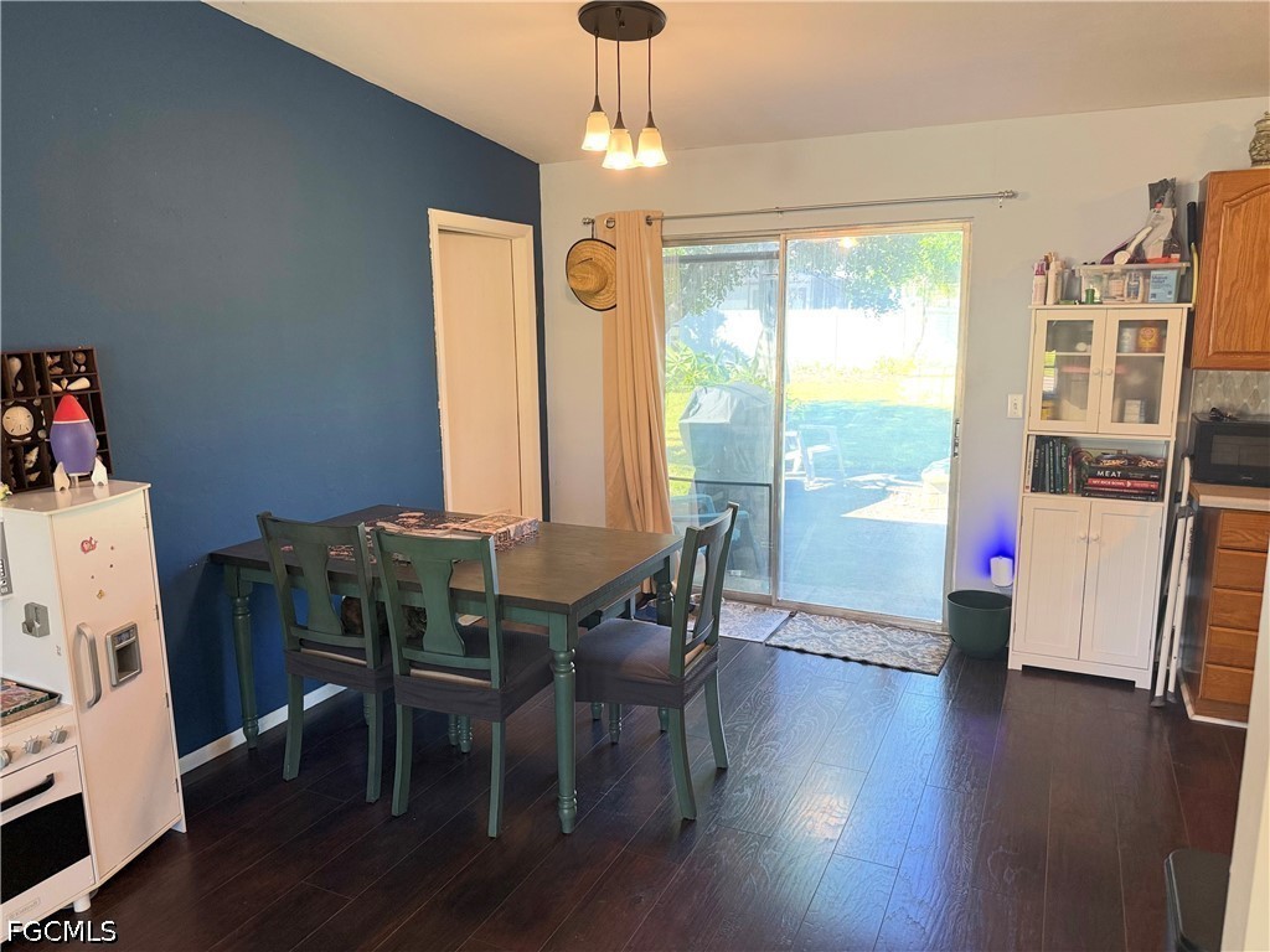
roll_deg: +0.4
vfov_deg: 56.8
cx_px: 635
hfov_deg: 71.6
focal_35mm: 24
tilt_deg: -9.1
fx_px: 881
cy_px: 476
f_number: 1.78
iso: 250
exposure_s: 1/120
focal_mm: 6.76
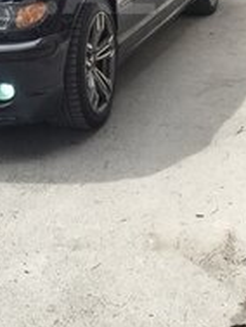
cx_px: -23
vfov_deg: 24.3
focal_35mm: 76
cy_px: -12
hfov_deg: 18.7
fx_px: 719
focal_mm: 4.15
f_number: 2.2
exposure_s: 1/659
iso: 32
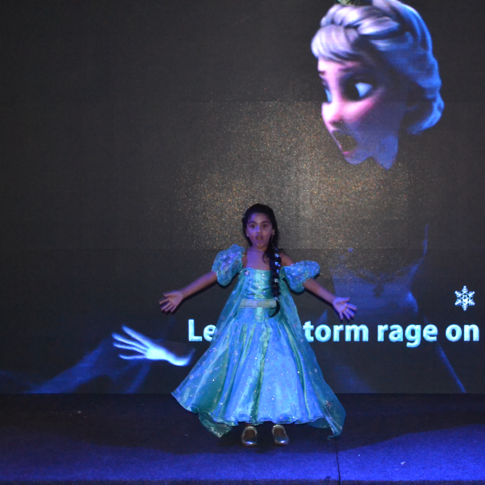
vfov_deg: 31.6
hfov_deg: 31.4
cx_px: 314
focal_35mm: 54
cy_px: 241
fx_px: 856
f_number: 4.5
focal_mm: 28
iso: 3200
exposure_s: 1/60
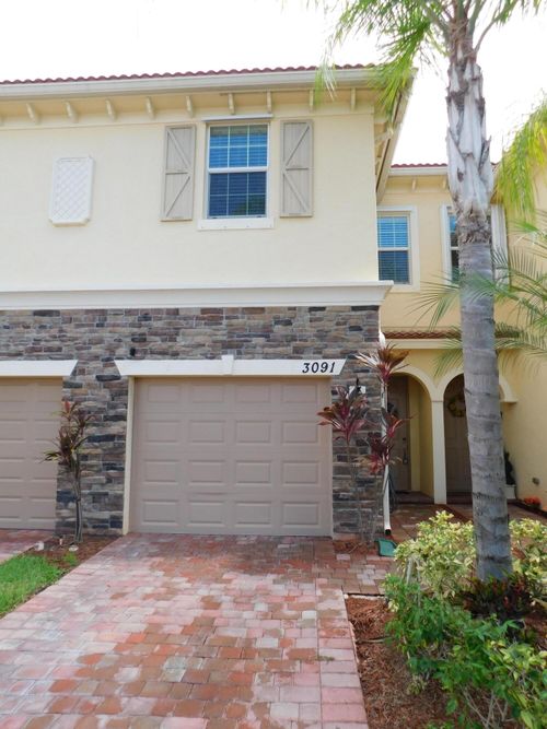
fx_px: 506
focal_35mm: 24
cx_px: 274
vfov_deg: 71.6
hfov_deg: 56.8
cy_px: 364
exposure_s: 1/640
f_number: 3
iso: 125
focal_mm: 4.1
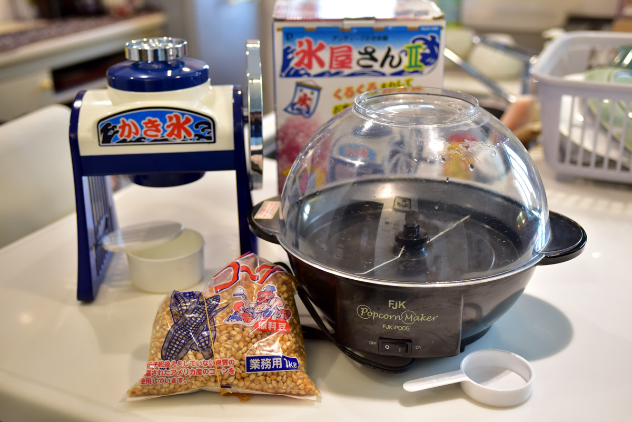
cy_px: 211
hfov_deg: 43.6
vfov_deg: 29.9
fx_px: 790
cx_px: 316
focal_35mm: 45
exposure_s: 1/60
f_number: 4
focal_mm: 45
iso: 1250
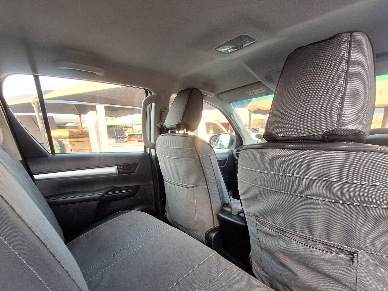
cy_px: 189
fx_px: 191
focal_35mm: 17
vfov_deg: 72.9
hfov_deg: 91.0
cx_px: 192
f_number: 2.2
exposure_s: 1/50
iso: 64
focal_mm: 1.74
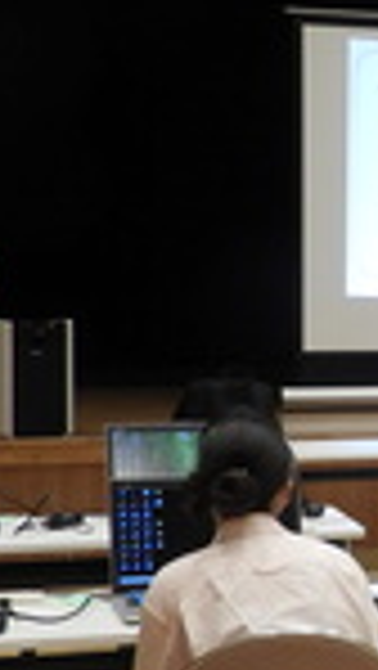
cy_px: 382
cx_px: 1026
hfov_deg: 8.2
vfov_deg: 16.4
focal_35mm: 131
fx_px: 2330
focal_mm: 5
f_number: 3.5
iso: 100
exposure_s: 1/30
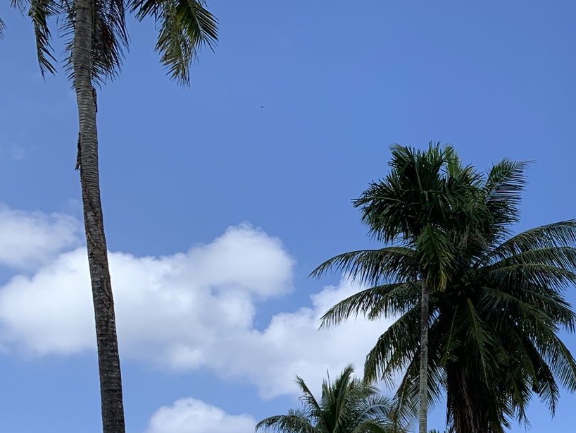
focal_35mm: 61
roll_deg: +1.8
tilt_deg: +5.8
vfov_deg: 22.5
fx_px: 1015
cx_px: 623
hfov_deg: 28.9
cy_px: 492
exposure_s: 1/2208
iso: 25
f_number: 1.8
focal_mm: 4.25
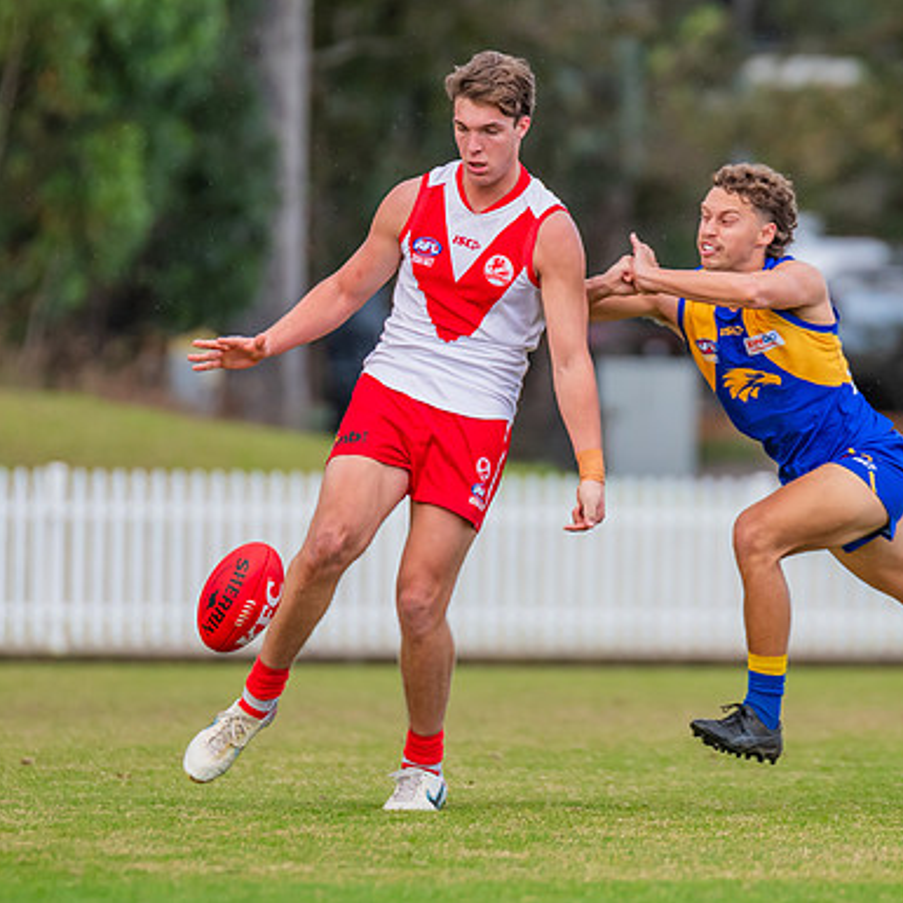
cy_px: 343
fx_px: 19184
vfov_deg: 2.7
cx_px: 468
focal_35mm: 650
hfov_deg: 2.7
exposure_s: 1/1250
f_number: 4.5
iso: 800
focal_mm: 360
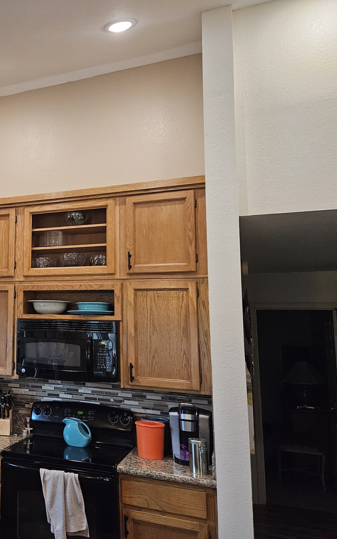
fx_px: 485
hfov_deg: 34.8
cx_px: 0
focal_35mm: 33
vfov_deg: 58.1
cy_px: 267
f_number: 1.8
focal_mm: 5.4
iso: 800
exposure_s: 1/120
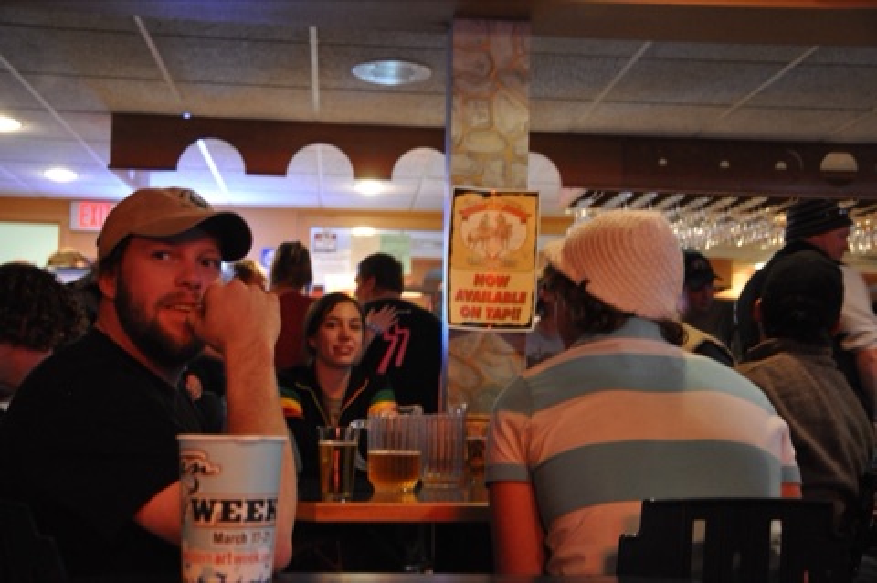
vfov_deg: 28.0
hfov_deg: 41.2
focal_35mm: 48
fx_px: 1168
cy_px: 292
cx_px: 438
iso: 1600
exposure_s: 1/15
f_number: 4.2
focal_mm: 32
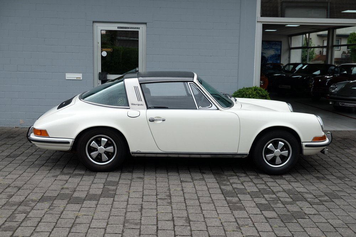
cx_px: 178
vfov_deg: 31.2
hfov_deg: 45.4
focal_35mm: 43
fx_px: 425
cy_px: 118
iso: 200
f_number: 3.6
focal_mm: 28.9
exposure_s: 1/150
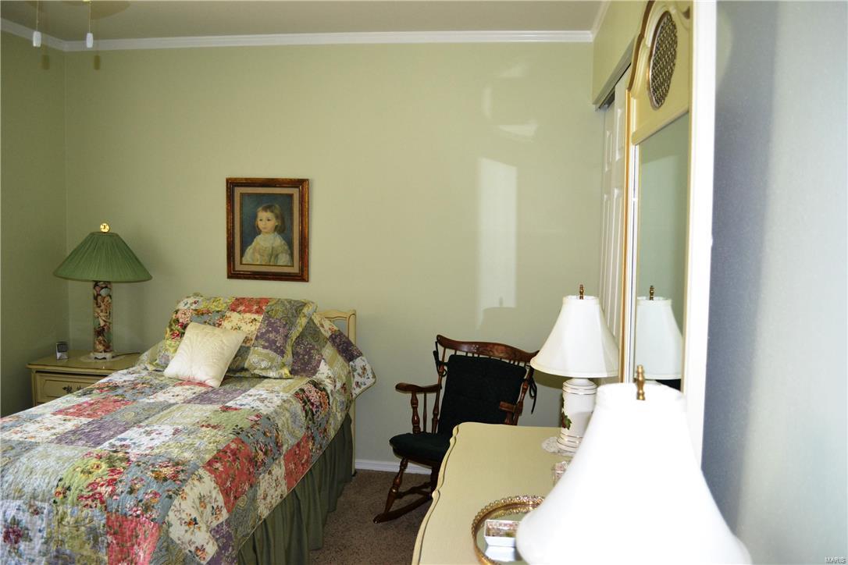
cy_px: 282
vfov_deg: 47.9
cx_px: 424
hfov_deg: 67.4
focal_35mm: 27
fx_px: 636
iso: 1100
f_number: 3.5
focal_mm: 18
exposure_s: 1/60
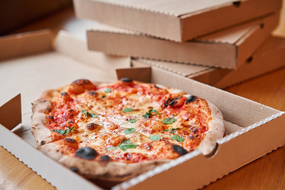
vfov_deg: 22.6
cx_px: 142
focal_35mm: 60
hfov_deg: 33.4
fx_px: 475
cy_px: 99
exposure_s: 1/100
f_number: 3.2
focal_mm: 55
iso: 500
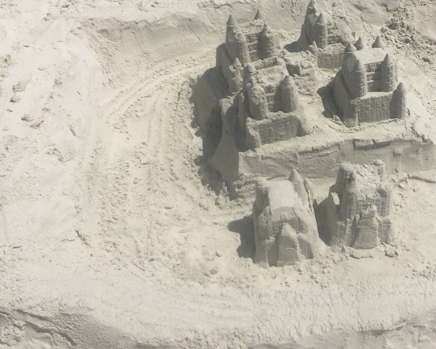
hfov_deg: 38.7
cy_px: 112
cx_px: 318
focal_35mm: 47
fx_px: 607
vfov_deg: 31.8
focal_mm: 4.15
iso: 32
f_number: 2.2
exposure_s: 1/4405
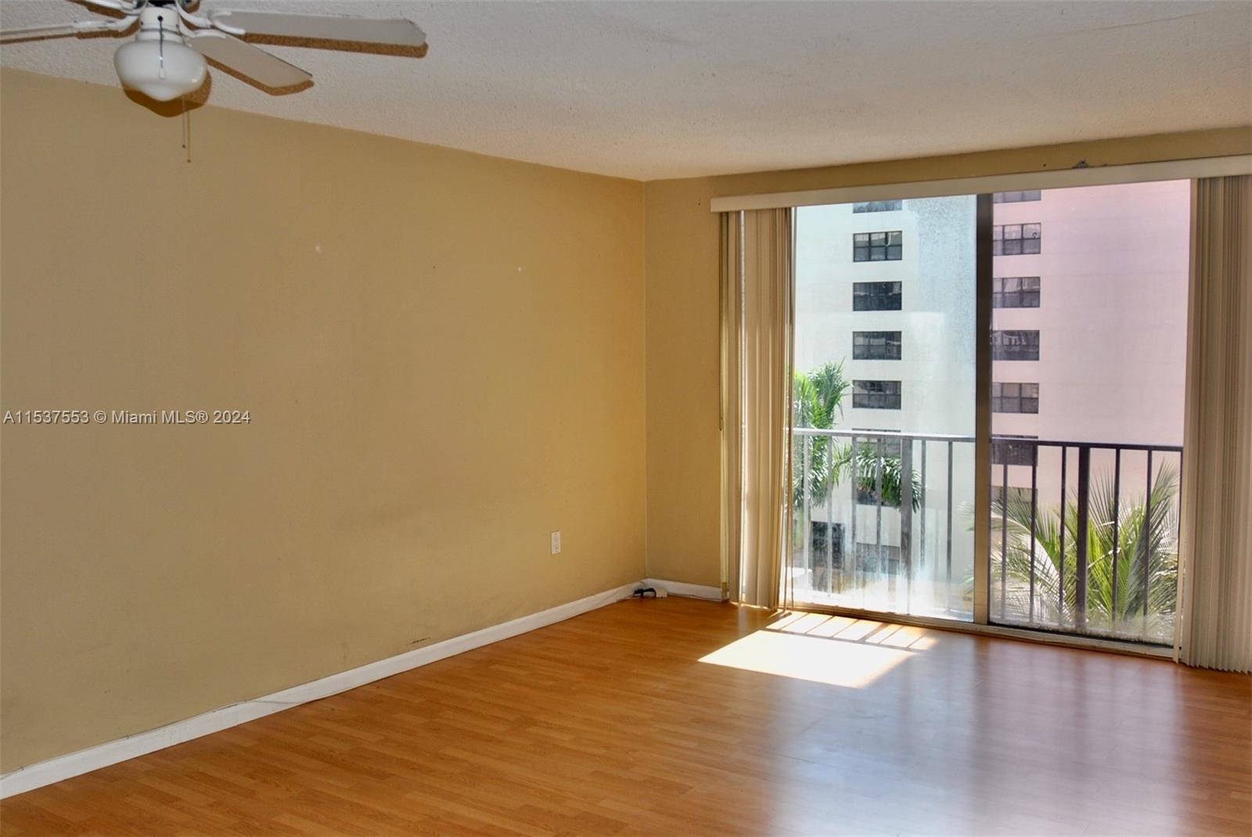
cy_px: 418
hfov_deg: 57.2
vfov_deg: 40.0
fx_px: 1149
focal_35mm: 33
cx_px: 626
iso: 100
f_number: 3.2
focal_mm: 22
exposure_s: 1/200
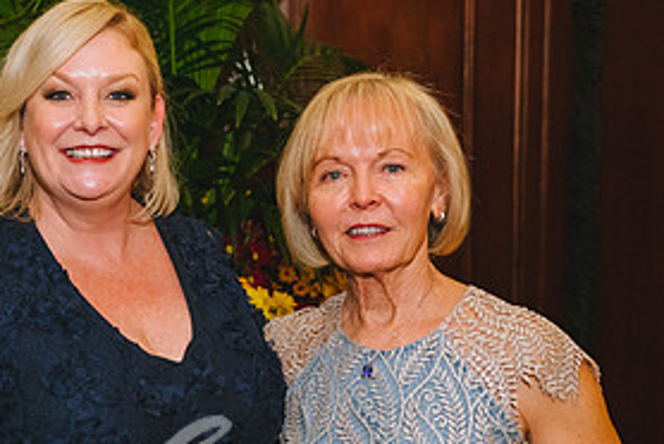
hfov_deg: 26.9
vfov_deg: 18.7
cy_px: 280
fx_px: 1348
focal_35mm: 73
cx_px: 93
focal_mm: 35
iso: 3200
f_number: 4
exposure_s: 1/125
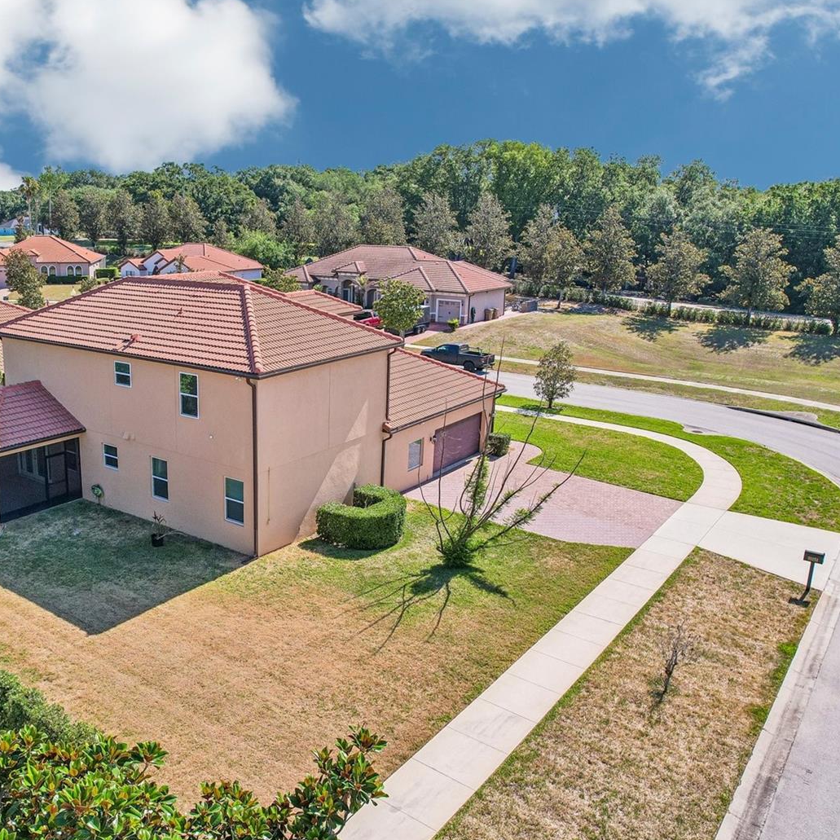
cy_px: 429
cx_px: 257
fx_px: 796
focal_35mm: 29
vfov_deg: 55.6
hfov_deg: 54.1
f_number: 2.8
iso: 100
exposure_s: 1/2000
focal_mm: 8.4
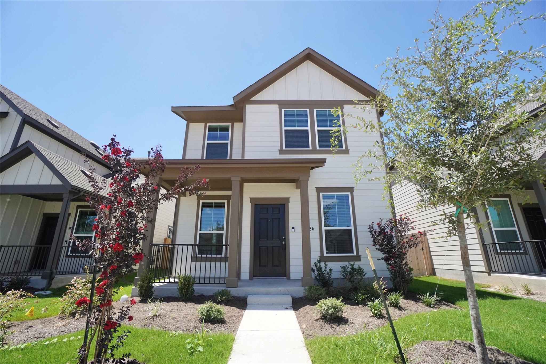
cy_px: 182
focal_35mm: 15
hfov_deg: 100.4
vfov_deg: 77.3
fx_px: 227
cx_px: 273
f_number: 6.3
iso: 500
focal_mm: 10
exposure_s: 1/1250
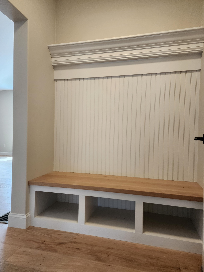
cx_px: 102
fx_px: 181
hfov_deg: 58.9
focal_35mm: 23
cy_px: 136
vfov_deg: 73.9
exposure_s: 1/120
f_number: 1.8
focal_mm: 6.4
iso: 125
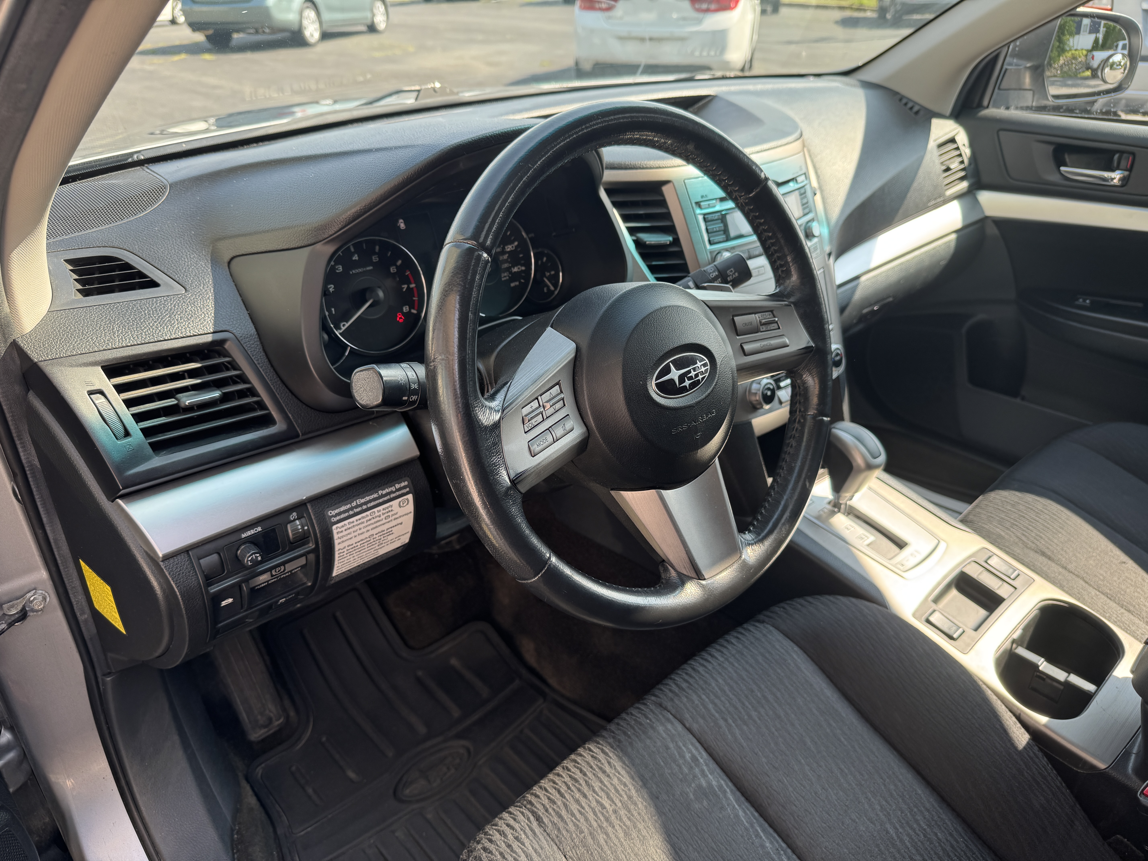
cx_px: 574
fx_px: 796
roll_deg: -3.7
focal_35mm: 24
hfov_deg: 71.6
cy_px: 430
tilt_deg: -32.6
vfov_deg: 56.8
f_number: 1.78
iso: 64
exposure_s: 1/243
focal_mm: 6.76
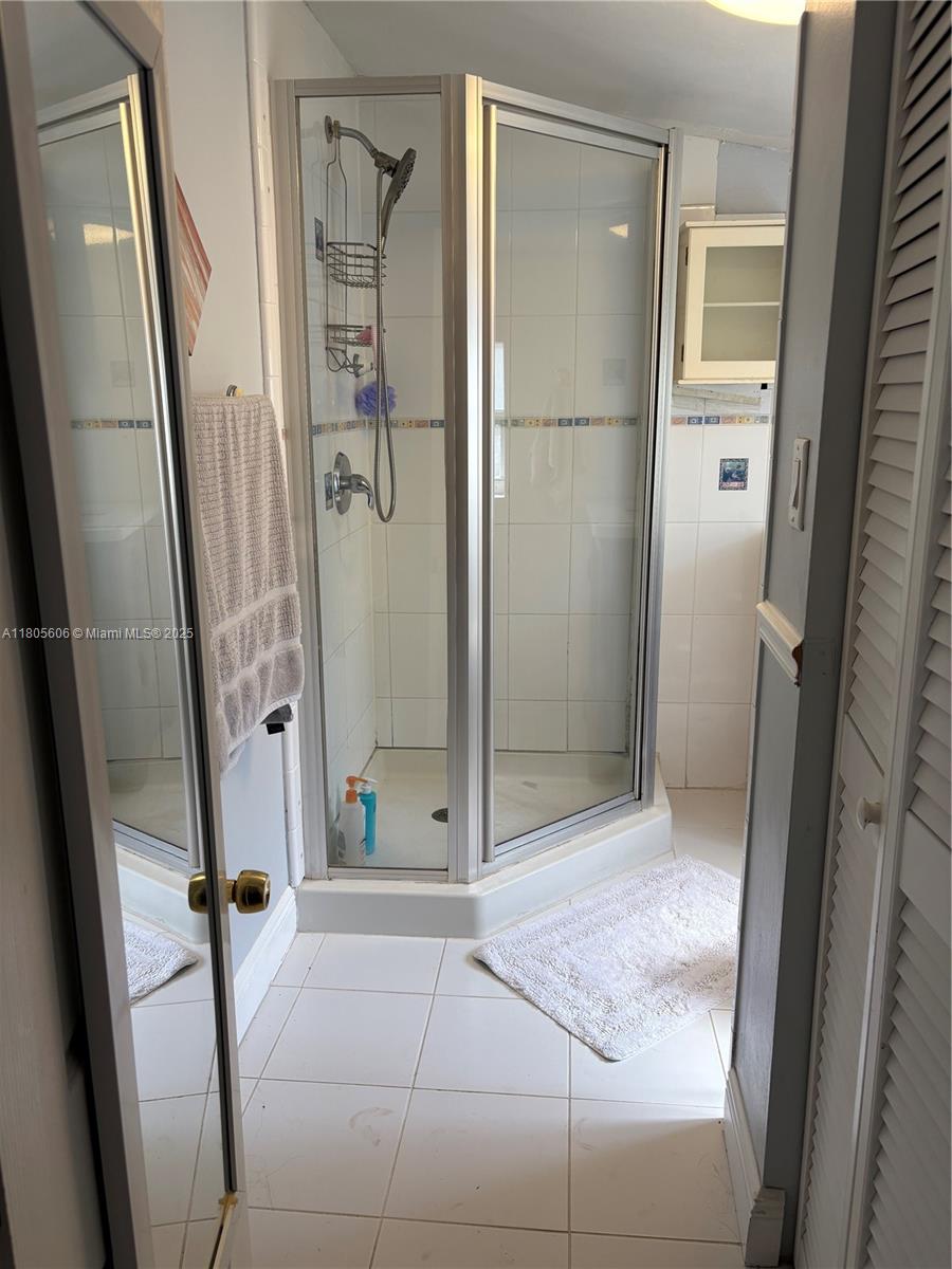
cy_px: 634
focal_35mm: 26
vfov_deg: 67.3
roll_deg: +0.5
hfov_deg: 53.1
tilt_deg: -13.5
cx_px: 476
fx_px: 953
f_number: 1.6
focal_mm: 5.96
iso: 50
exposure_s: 1/120
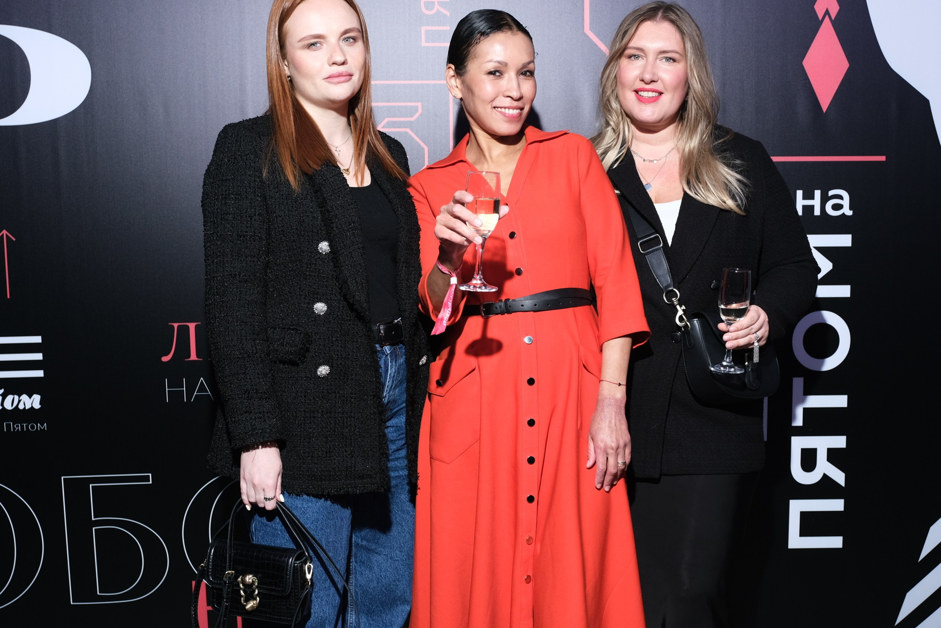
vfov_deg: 31.9
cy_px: 306
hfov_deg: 46.4
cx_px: 507
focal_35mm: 42
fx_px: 1098
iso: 400
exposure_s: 1/125
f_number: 4
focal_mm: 22.7
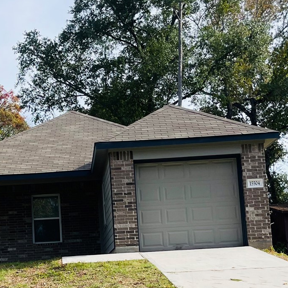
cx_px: 62
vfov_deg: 25.8
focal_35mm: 66
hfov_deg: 25.7
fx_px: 621
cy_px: 212
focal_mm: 5.1
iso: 32
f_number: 1.6
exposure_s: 1/2049
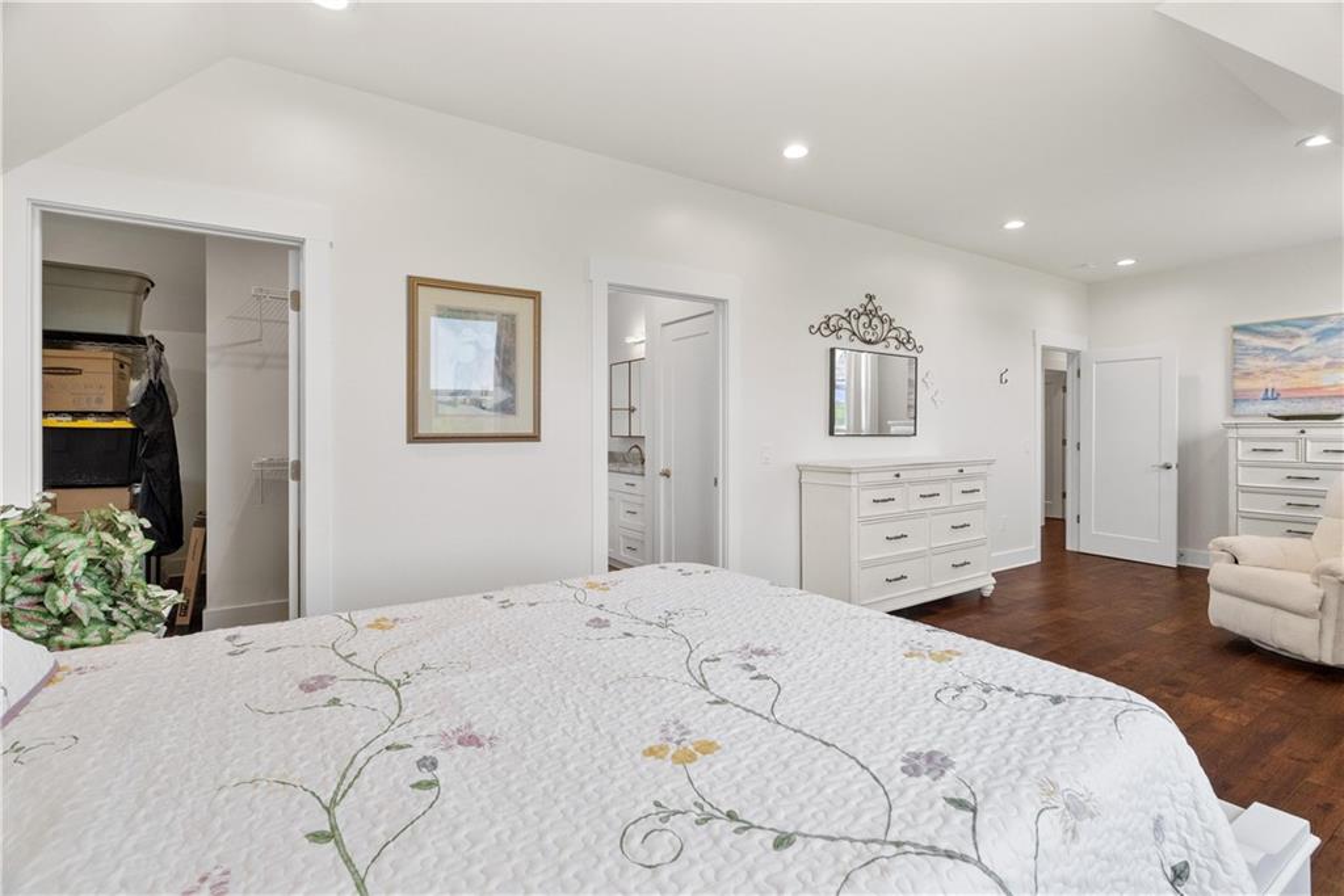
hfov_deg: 96.7
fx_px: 597
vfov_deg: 73.8
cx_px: 672
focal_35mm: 16
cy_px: 448
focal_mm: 16
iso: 1600
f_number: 8
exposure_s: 1/25
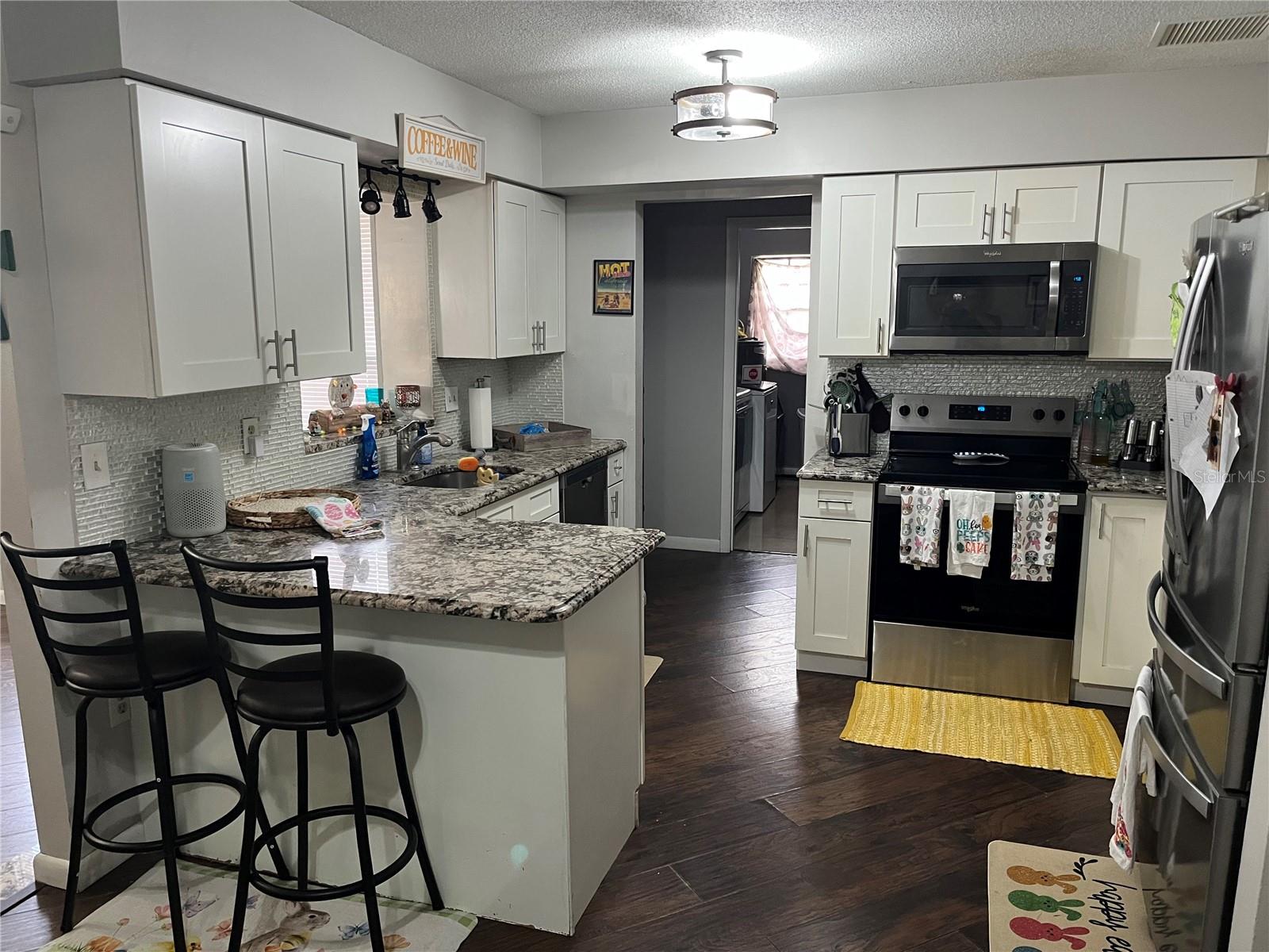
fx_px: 953
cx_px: 634
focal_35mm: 26
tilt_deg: -10.4
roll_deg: -0.5
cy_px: 476
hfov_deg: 67.3
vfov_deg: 53.1
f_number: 1.6
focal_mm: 5.1
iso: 320
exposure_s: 1/60
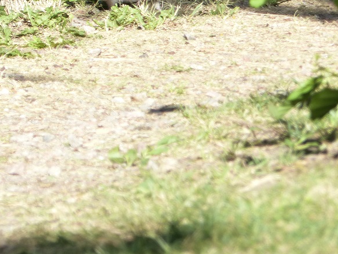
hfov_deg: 2.3
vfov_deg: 1.8
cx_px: 216
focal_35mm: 848
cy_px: 46
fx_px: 8282
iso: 160
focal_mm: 88.7
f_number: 4
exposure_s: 1/250
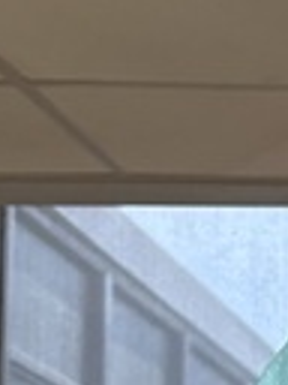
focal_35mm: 208
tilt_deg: +4.3
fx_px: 2307
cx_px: 798
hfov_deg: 6.6
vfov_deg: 9.2
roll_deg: -0.6
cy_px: 638
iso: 200
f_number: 1.6
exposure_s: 1/120
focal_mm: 5.96
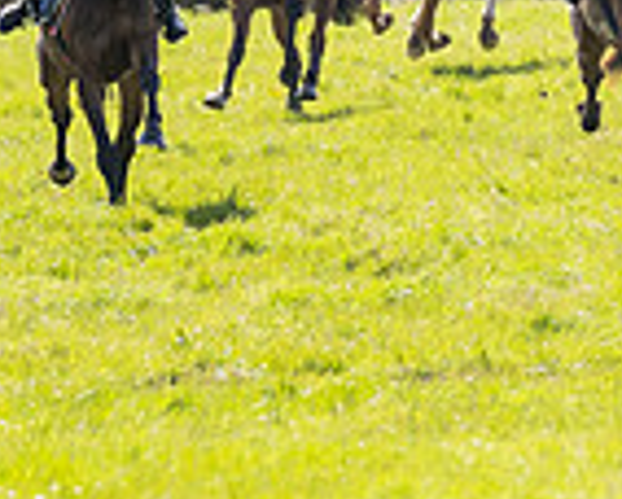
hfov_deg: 1.4
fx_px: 24646
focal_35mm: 1337
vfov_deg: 1.2
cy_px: 241
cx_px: -307
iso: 400
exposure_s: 1/2000
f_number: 4
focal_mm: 200
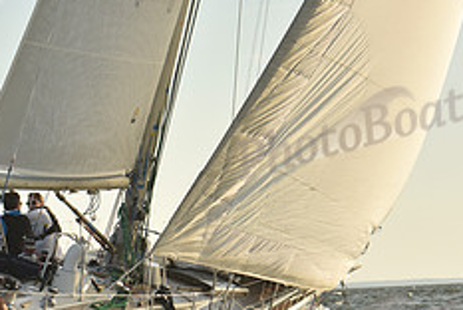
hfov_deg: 9.6
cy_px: 259
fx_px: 2756
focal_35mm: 214
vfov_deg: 6.4
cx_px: 135
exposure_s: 1/1000
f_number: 6.3
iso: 250
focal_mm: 86
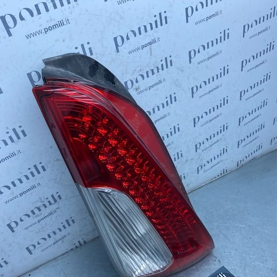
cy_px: 170
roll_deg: +1.9
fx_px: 281
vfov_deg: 52.1
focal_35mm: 31
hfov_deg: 52.5
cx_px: 137
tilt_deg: -37.9
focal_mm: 4.25
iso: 32
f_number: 1.8
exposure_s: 1/845
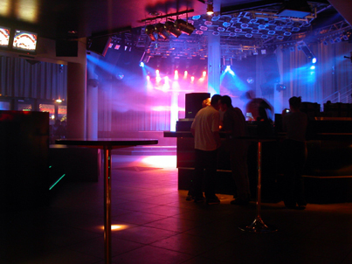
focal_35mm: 38
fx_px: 386
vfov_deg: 37.7
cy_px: 132
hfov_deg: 49.0
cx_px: 176
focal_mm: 7.8
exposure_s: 1
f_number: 2.8
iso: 200
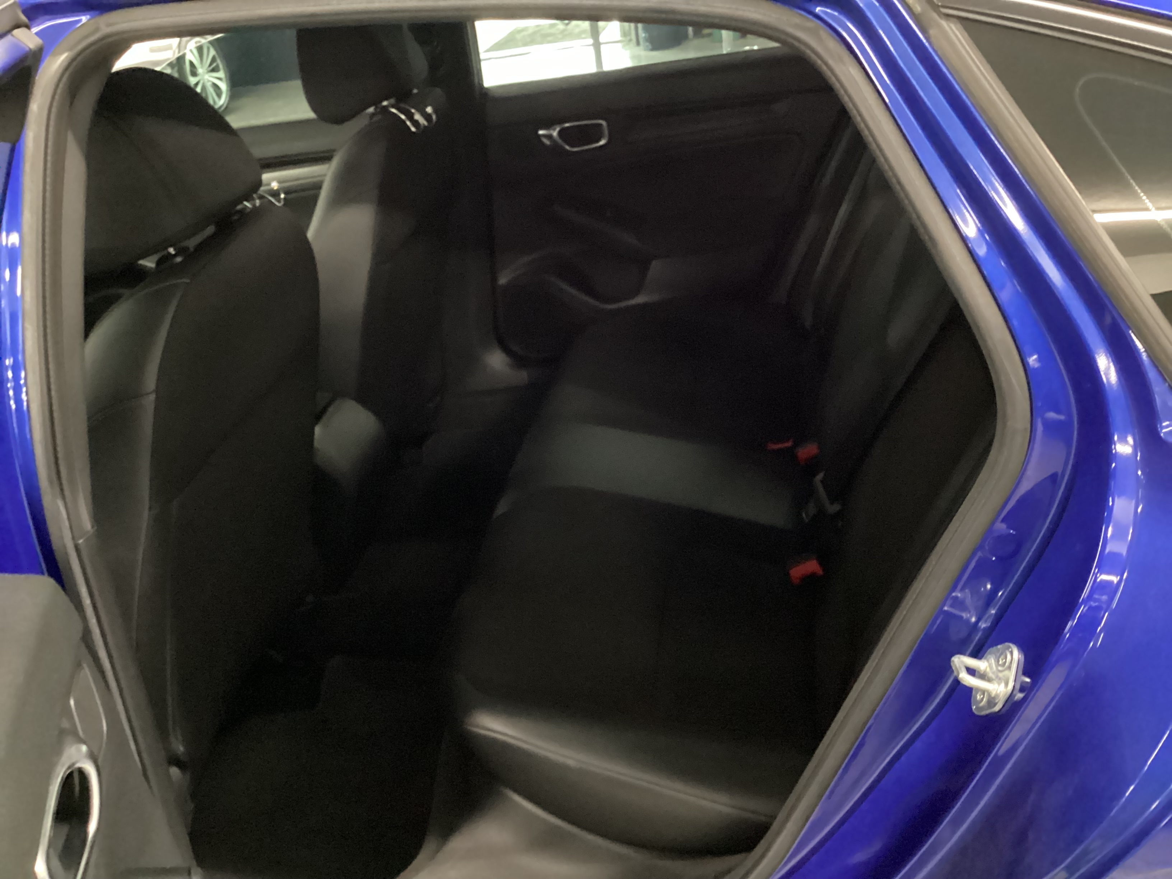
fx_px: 1050
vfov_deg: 45.4
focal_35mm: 31
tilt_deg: -29.4
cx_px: 586
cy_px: 440
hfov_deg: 58.4
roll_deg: +8.7
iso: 800
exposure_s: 1/15
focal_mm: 3.3
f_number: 2.4
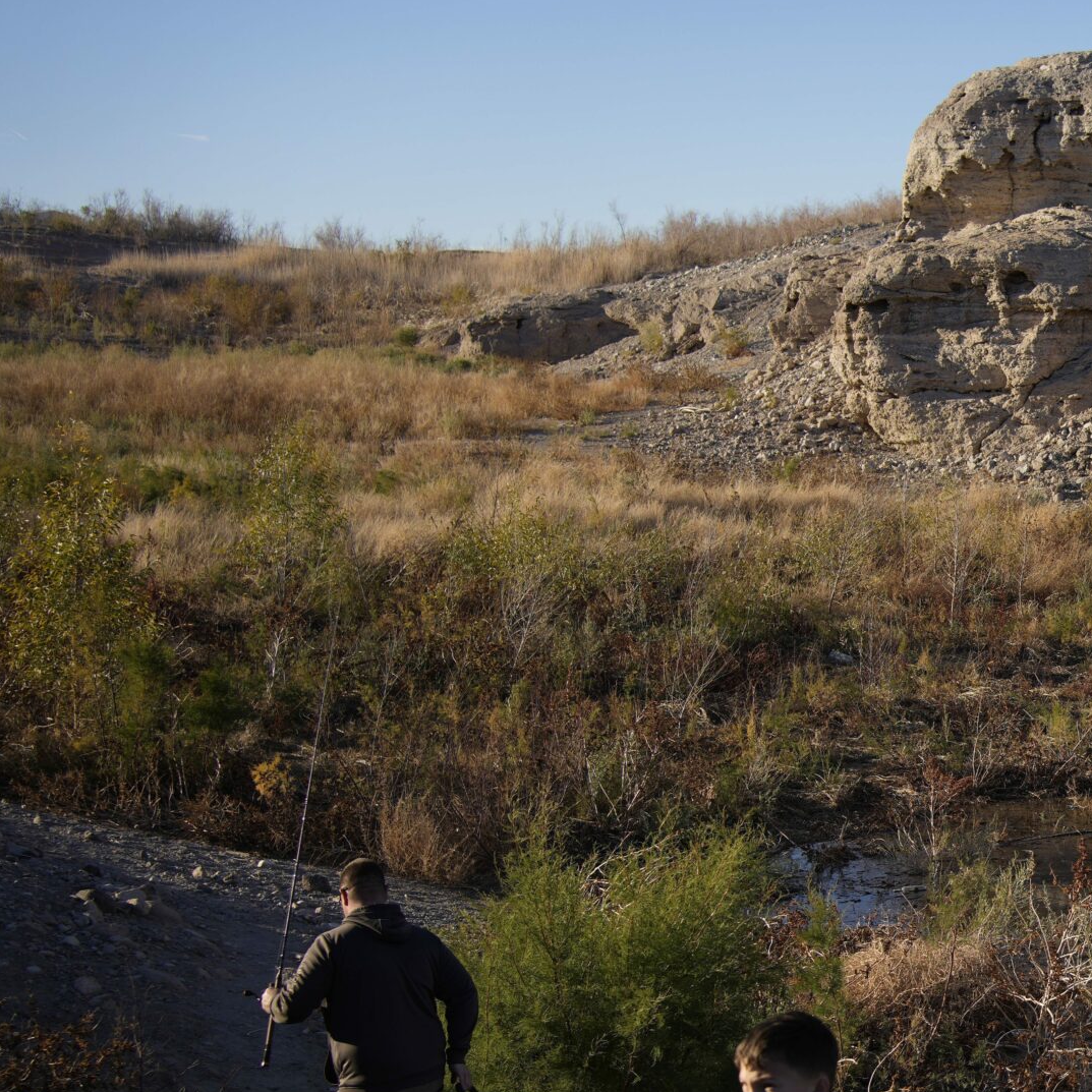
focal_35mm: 71
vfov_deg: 24.2
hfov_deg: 22.5
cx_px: 1284
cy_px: 751
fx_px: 2534
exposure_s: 1/640
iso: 100
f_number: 5
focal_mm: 35
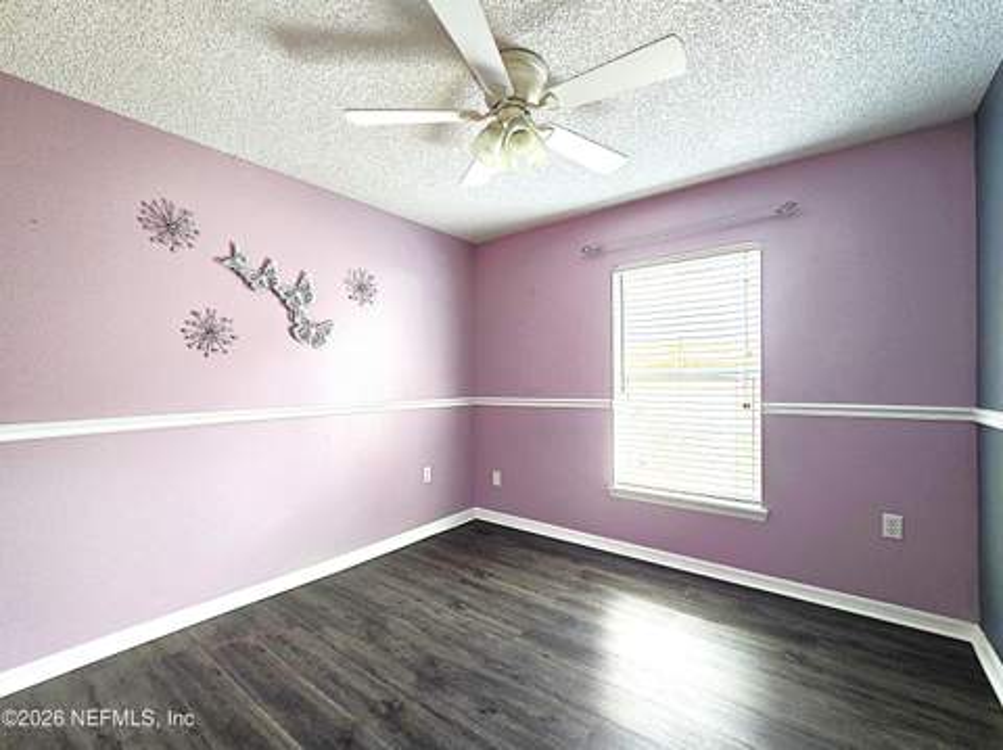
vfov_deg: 89.8
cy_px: 375
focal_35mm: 13
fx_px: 376
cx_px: 502
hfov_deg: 106.2
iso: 100
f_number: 2.2
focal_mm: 2.2
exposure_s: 1/60
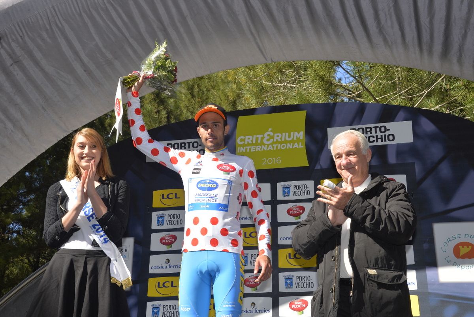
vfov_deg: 24.7
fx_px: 725
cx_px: 237
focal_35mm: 55
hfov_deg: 36.2
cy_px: 158
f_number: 16
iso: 400
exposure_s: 1/250
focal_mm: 55
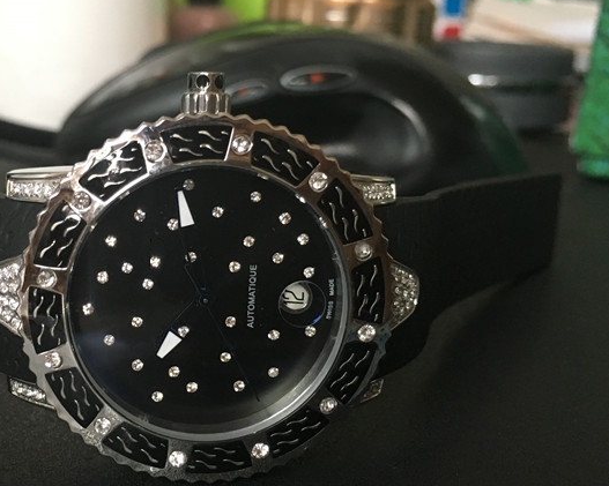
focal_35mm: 43
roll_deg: -1.2
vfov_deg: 34.9
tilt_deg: -17.7
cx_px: 164
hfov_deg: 41.8
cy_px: 241
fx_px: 775
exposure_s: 1/25
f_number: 2.2
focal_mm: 4.15
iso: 200
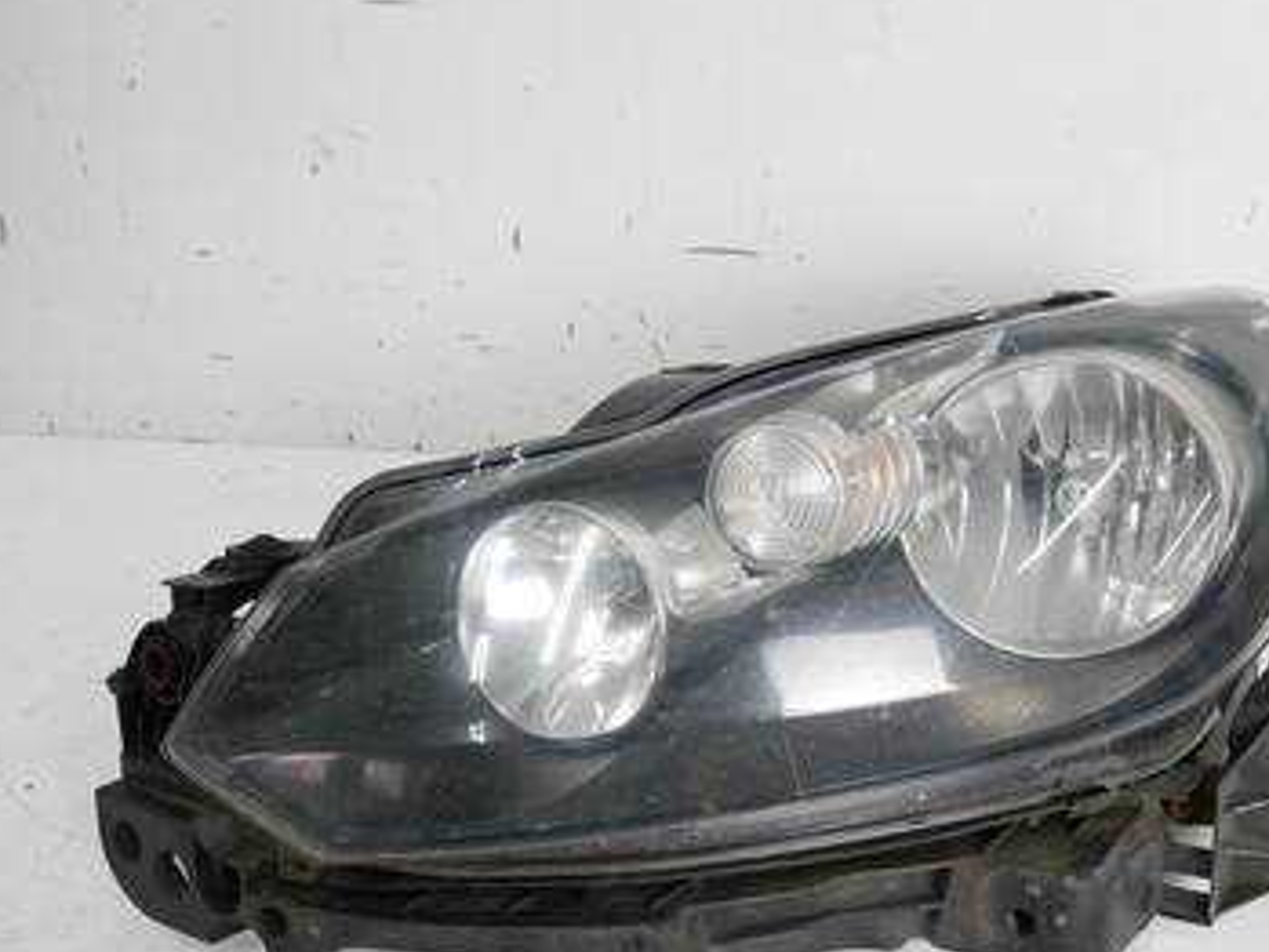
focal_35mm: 33
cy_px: 541
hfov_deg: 54.5
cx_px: 814
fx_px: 1210
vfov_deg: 42.9
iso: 500
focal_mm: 12
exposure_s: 1/60
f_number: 3.5
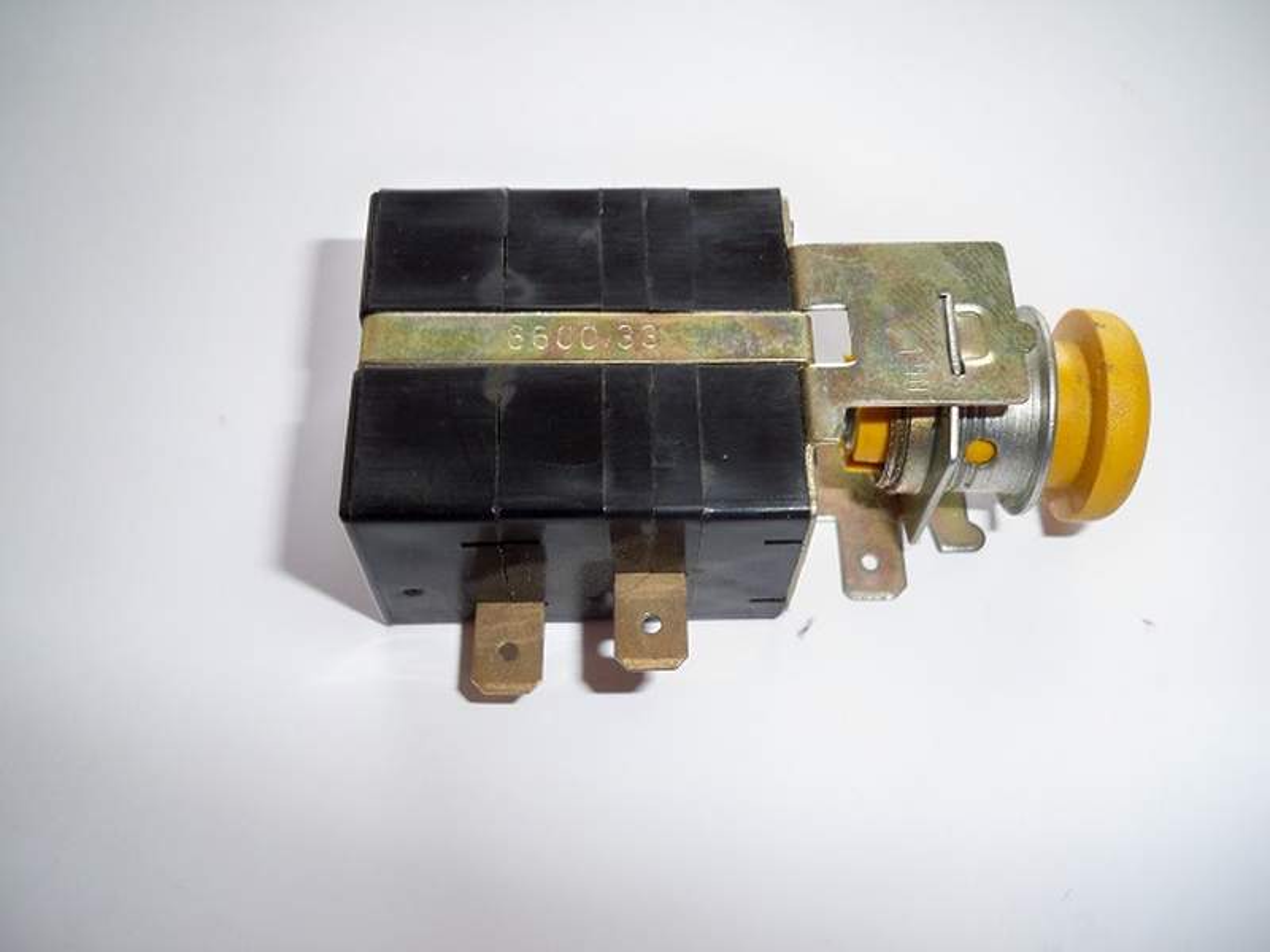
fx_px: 1284
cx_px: 635
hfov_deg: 52.6
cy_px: 476
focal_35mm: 35
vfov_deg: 40.7
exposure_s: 1/30
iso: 160
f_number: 3.1
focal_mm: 6.3
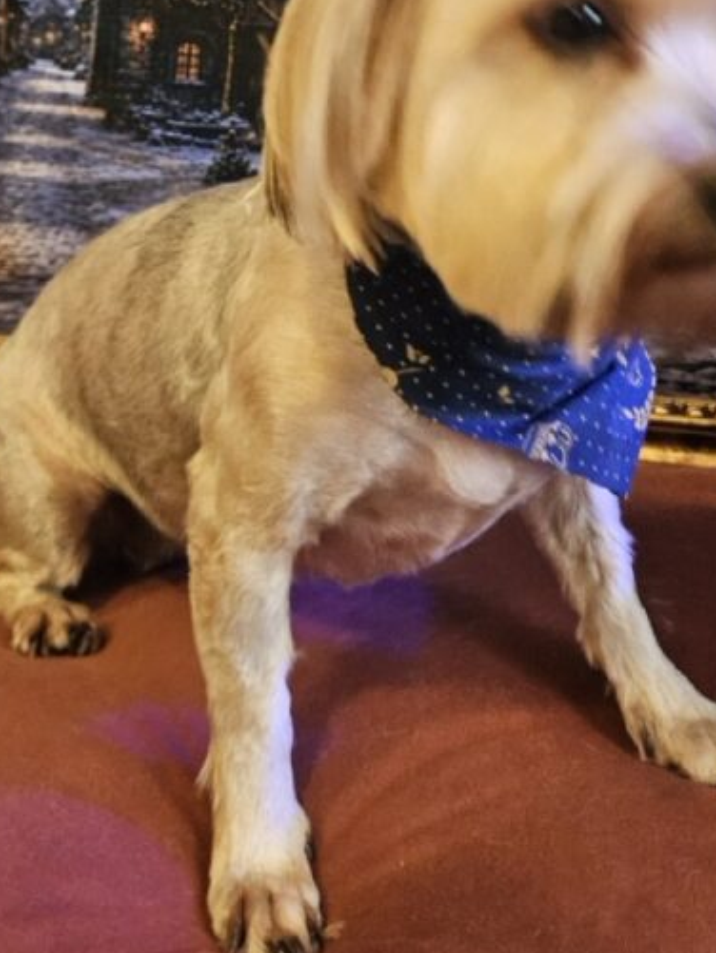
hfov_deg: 30.9
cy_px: 23
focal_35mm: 47
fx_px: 1296
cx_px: 312
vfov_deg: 36.7
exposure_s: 1/120
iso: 1000
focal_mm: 5.4
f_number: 1.8
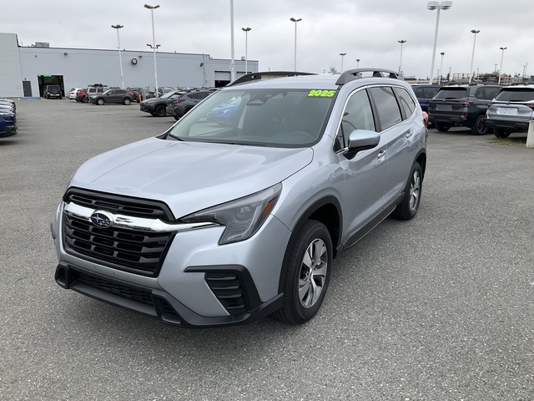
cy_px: 200
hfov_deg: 61.7
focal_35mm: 29
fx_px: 447
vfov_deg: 48.2
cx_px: 267
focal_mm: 3
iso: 25
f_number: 1.8
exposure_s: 1/514
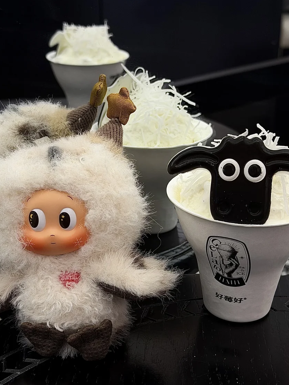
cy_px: 200
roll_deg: -0.3
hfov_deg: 23.6
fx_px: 690
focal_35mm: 62
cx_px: 144
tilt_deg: -22.6
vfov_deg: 31.2
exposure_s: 1/121
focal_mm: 6.76
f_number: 1.78
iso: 50
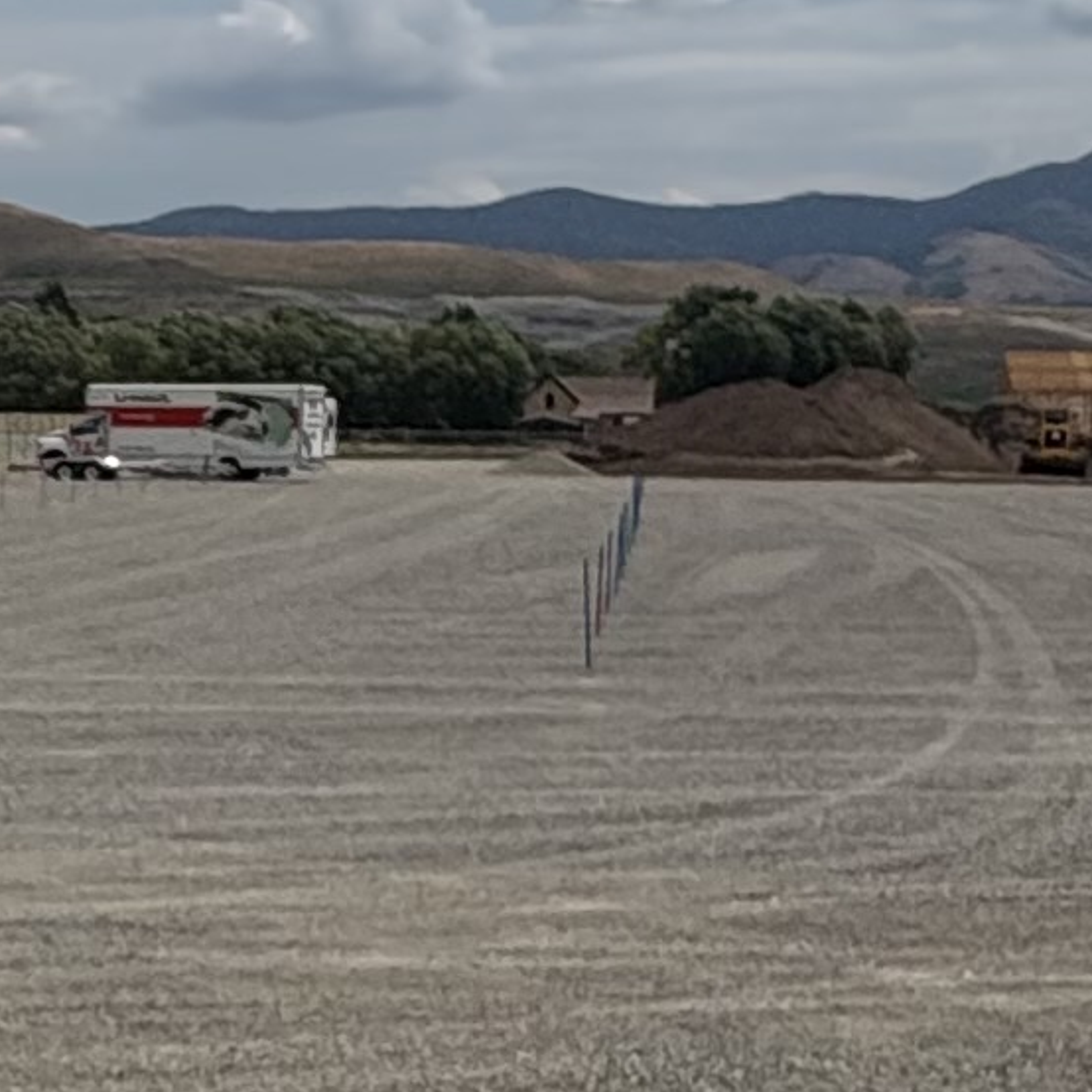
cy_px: 550
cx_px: -410
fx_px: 3212
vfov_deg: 19.3
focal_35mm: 90
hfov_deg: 17.8
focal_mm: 2.22
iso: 50
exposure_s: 1/5263
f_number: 2.2
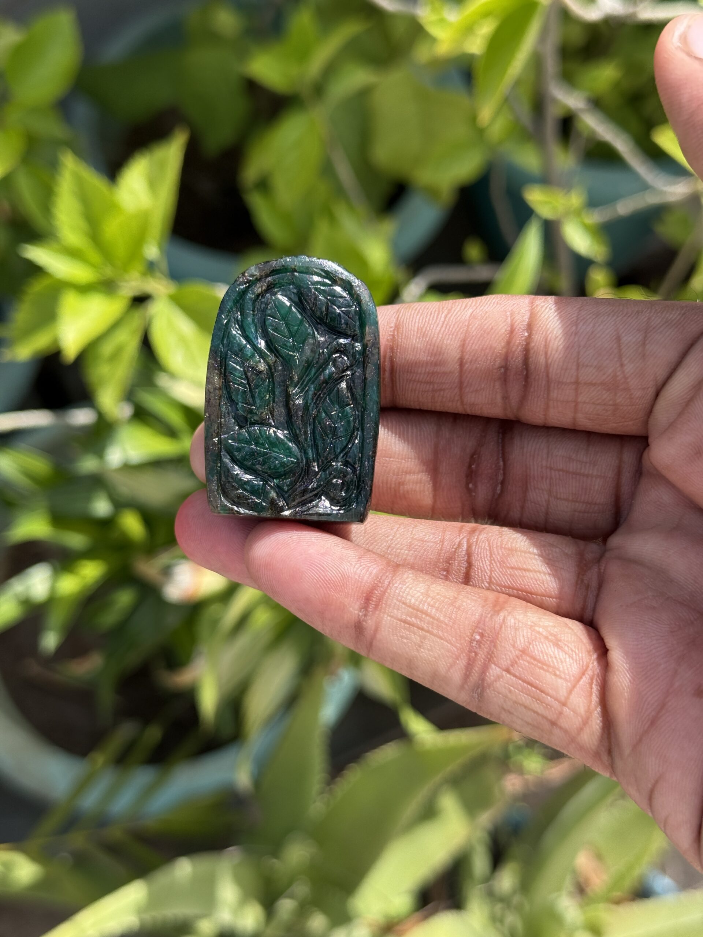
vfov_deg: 39.7
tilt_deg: -65.4
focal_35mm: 48
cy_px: 468
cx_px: 352
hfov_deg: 30.3
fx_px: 1300
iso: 100
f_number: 1.78
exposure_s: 1/2494
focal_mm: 6.76
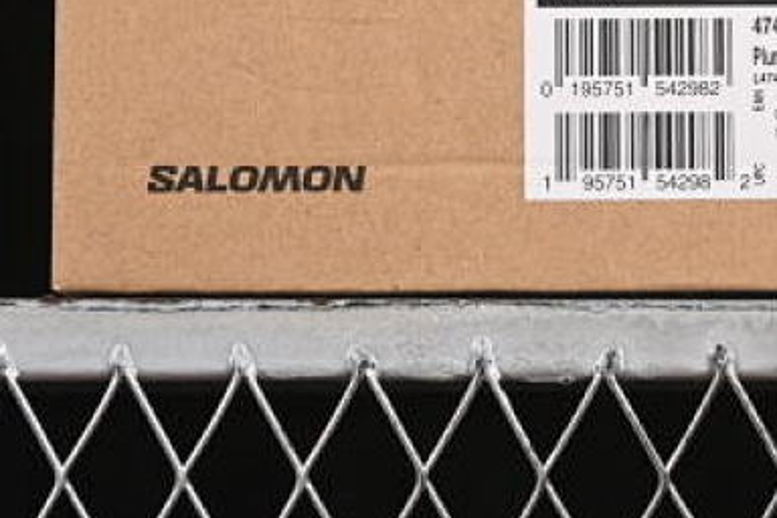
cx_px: 639
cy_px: -158
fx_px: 4554
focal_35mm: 211
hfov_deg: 9.7
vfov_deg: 6.5
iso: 160
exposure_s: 1/60
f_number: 7.1
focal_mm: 50
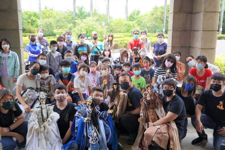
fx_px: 212
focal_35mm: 34
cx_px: 112
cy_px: 75
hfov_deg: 55.8
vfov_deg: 38.9
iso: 125
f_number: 4
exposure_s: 1/160
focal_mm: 34
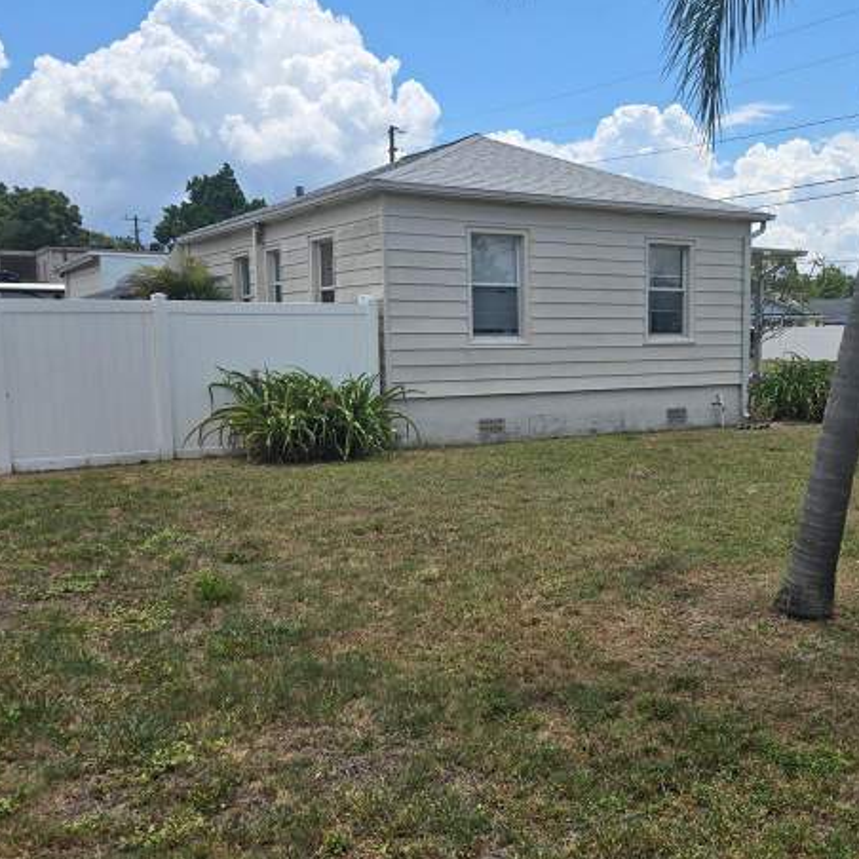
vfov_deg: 46.0
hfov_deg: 45.4
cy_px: 471
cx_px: 566
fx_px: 1011
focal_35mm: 36
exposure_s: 1/2921
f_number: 1.8
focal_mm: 5.4
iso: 32
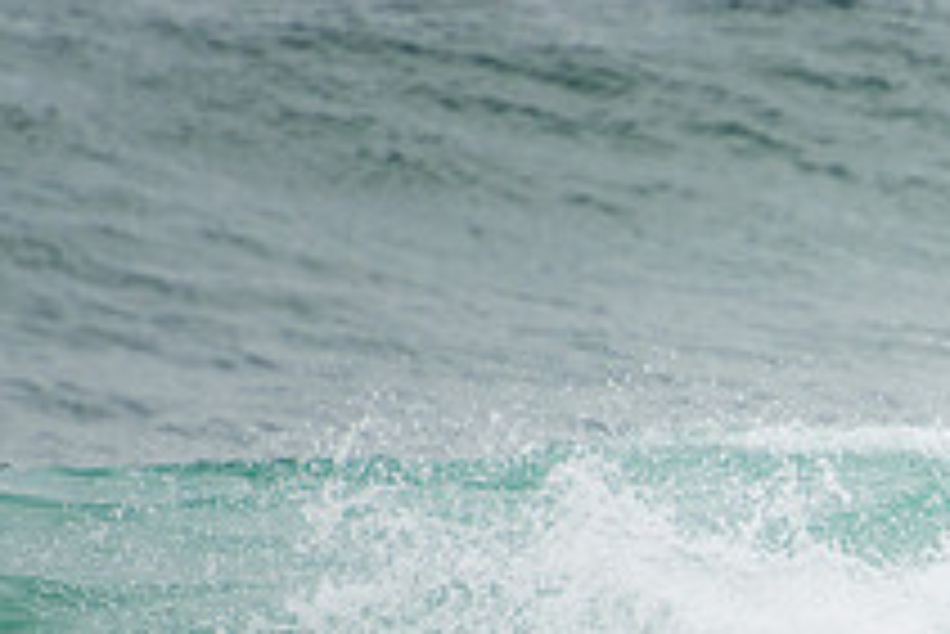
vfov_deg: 0.9
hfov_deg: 1.3
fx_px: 42435
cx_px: 1297
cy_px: 789
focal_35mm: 1607
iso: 320
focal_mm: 390
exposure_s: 1/1600
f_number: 5.6
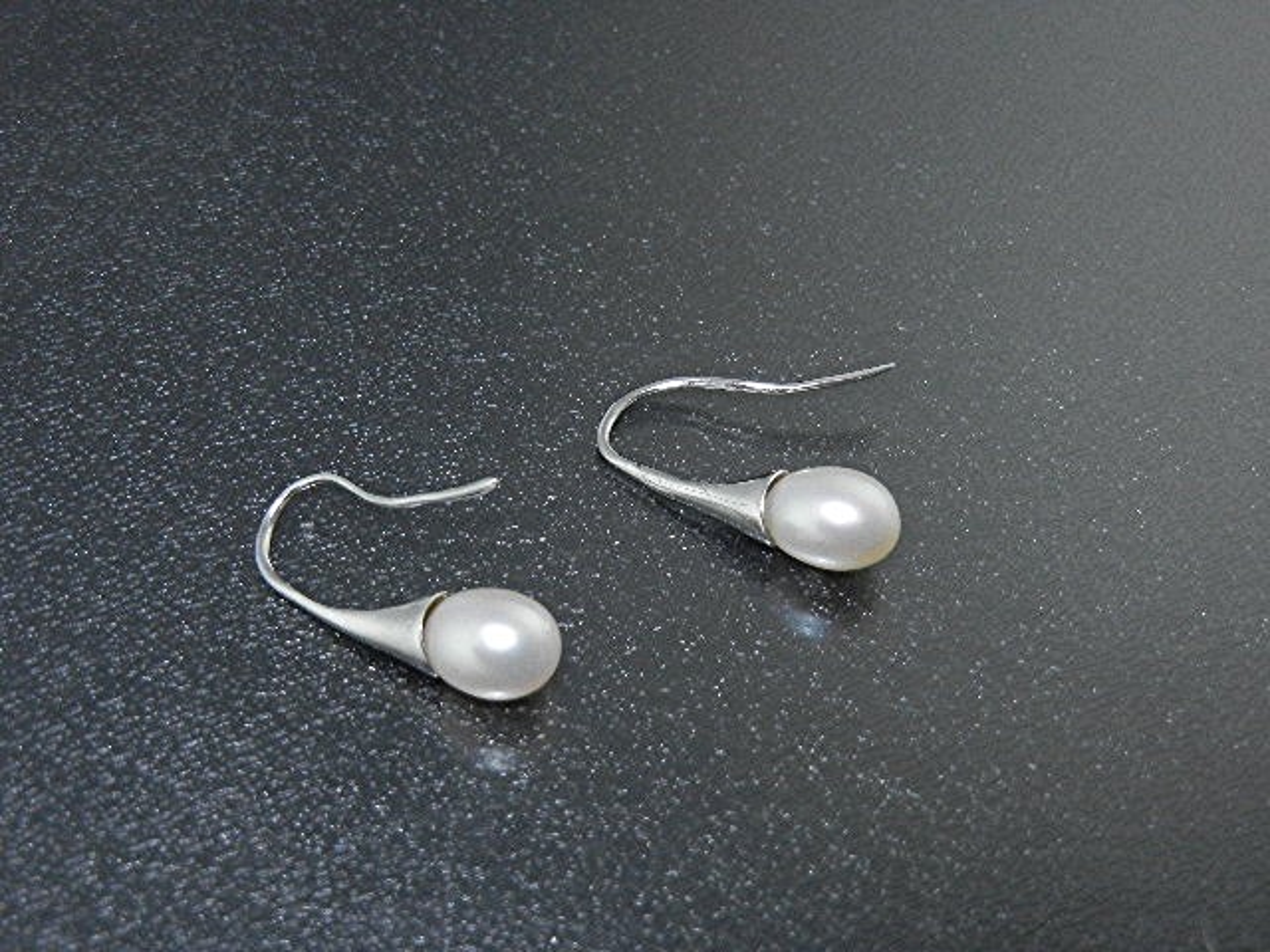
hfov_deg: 36.8
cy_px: 476
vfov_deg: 28.0
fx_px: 1908
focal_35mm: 52
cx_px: 635
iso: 700
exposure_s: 1/30
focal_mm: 9.3
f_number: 7.8
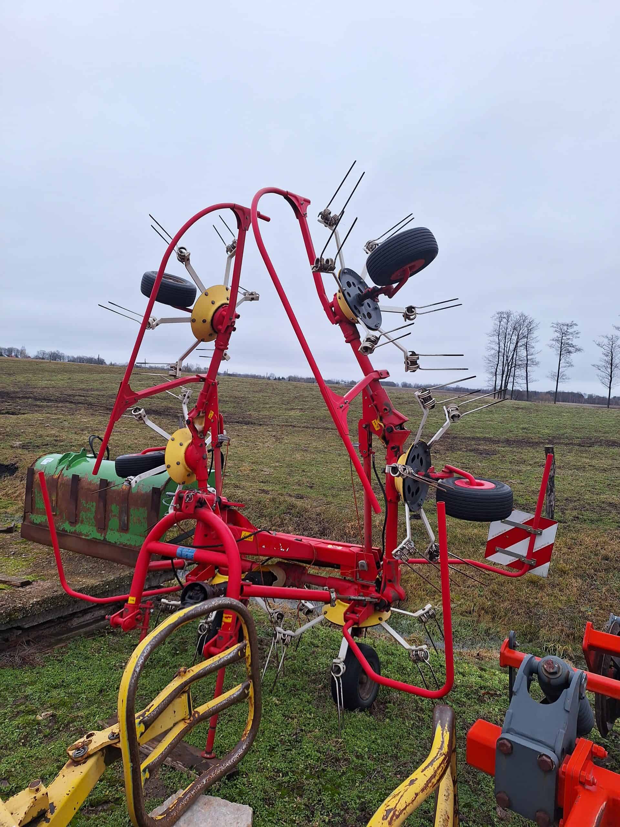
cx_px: 310
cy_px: 414
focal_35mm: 23
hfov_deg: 58.9
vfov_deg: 73.9
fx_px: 549
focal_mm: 5.54
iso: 64
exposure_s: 1/100
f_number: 1.8
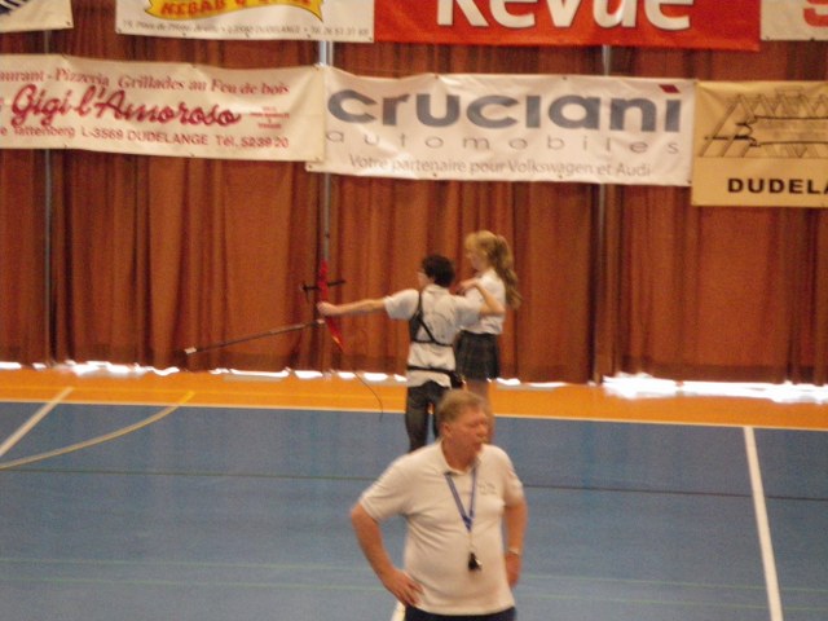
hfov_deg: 14.1
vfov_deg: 10.6
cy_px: 310
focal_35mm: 140
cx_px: 414
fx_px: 3349
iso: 800
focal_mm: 25
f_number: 5.5
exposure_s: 1/30
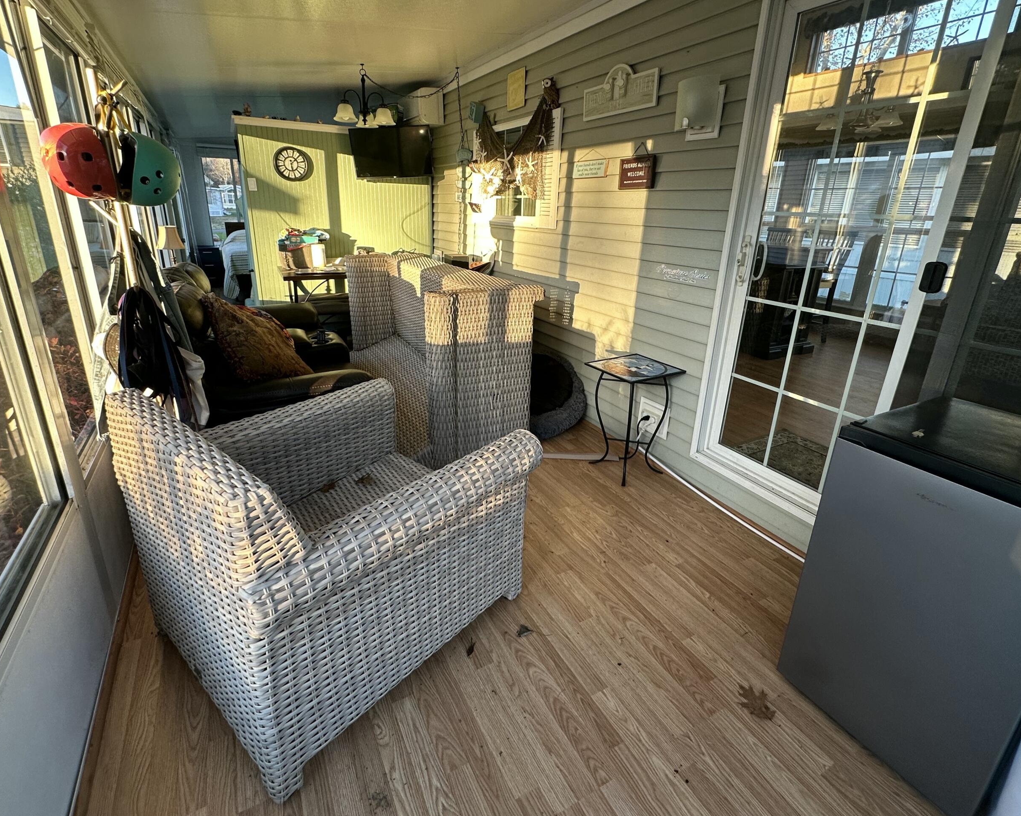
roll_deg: -1.8
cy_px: 381
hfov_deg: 89.6
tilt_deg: -18.3
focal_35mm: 17
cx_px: 508
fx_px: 514
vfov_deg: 76.9
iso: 100
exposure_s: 1/99
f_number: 2.2
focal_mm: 2.22
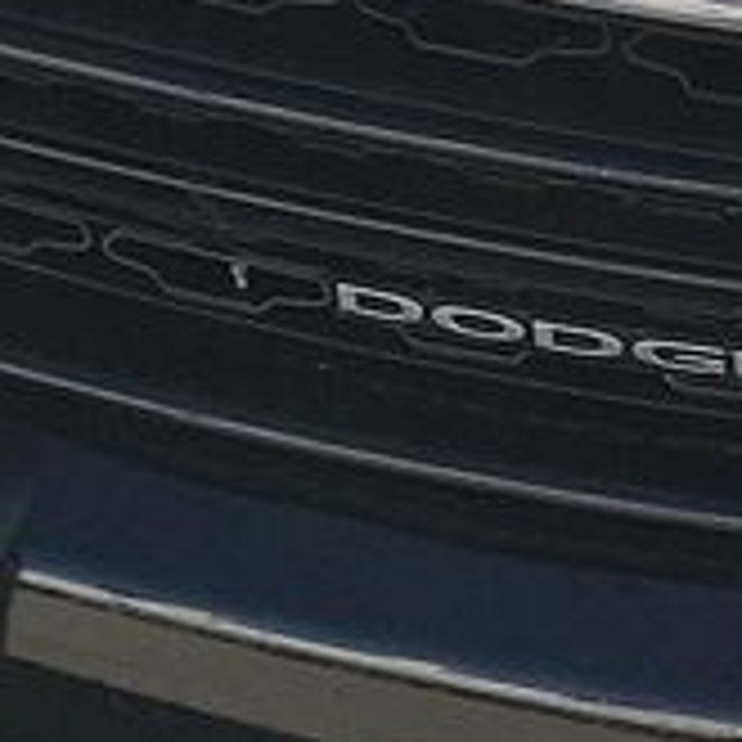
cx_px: 1147
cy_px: -531
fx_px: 4996
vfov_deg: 8.2
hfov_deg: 8.3
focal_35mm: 206
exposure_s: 1/529
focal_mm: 6.7
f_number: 1.8
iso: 50
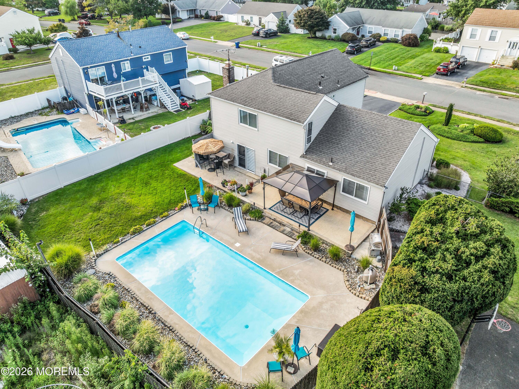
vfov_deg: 56.8
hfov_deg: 71.6
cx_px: 260
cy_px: 194
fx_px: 360
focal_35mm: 24
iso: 140
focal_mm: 12.29
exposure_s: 1/400
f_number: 2.8
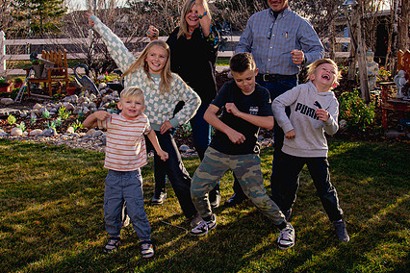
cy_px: 92
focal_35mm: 46
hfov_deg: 42.7
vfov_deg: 29.1
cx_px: 190
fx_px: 524
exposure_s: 1/320
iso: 500
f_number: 8
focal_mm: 27
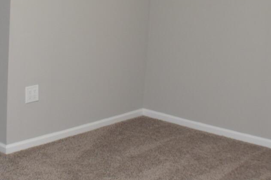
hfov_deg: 18.9
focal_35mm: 108
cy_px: 26
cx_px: 100
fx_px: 813
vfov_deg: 12.6
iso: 720
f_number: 4.2
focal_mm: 28
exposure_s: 1/60
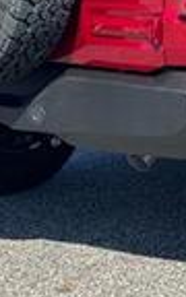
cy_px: -35
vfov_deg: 11.6
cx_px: 285
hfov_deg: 7.2
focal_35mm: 178
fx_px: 1444
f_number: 1.78
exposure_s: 1/1490
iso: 64
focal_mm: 6.76
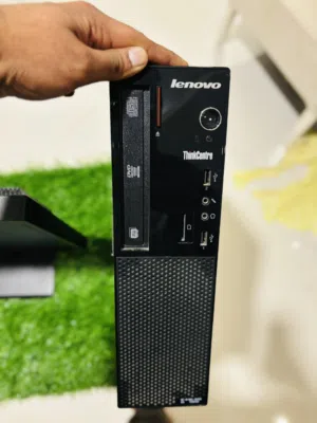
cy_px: 212
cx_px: 158
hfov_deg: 53.1
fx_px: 317
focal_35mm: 26
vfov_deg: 67.3
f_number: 1.6
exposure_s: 1/33
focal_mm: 5.96
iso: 640
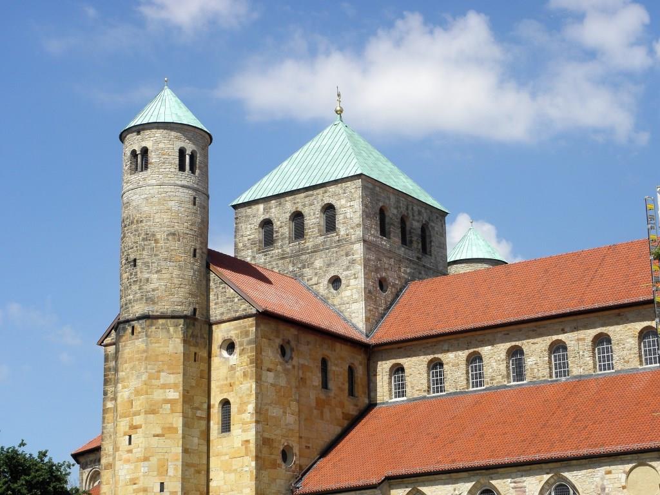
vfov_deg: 18.0
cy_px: 248
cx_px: 330
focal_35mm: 82
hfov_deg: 23.8
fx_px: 1563
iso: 64
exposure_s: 1/320
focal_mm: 14.68
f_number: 5.6
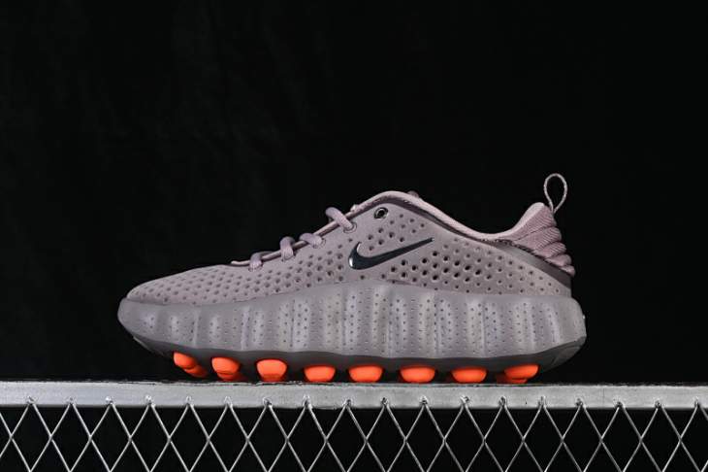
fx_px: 1474
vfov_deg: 18.2
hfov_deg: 27.0
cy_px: 236
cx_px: 354
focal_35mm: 75
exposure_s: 1/80
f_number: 8
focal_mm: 50
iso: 160
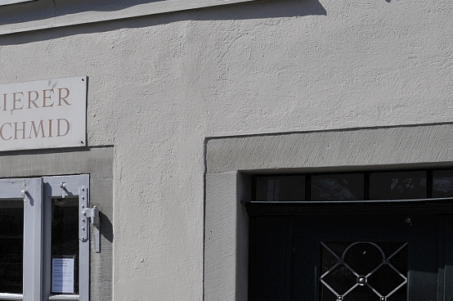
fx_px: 942
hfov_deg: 26.2
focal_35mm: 75
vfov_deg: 17.9
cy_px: 265
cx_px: 45
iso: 200
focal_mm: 27
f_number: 11
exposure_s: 1/320
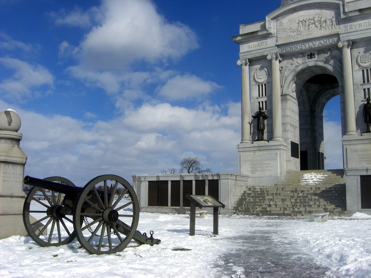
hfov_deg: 49.0
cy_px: 139
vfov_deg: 37.7
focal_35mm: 38
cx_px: 186
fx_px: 407
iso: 80
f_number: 8
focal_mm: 7.9
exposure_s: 1/500
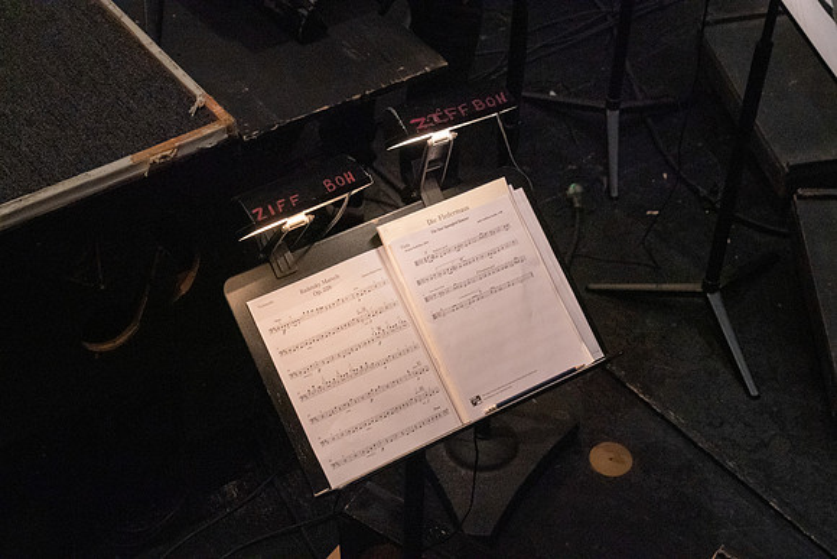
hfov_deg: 28.8
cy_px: 280
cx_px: 418
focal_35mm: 70
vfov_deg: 19.5
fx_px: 1628
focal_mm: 70
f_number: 9
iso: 12800
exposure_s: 1/320
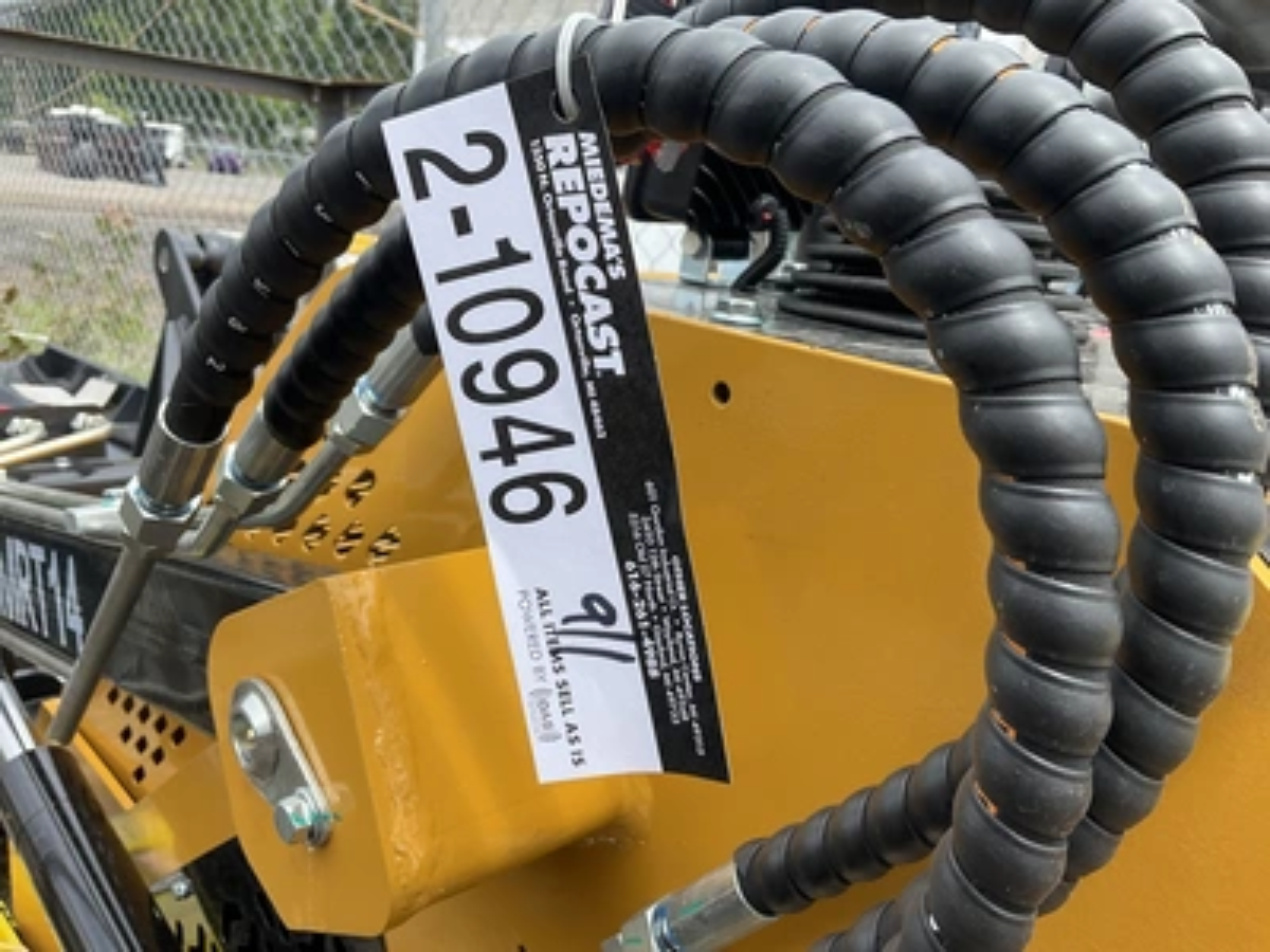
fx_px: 1064
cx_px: 635
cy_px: 476
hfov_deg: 61.7
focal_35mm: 29
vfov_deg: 48.2
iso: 25
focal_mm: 3
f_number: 1.8
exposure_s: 1/719
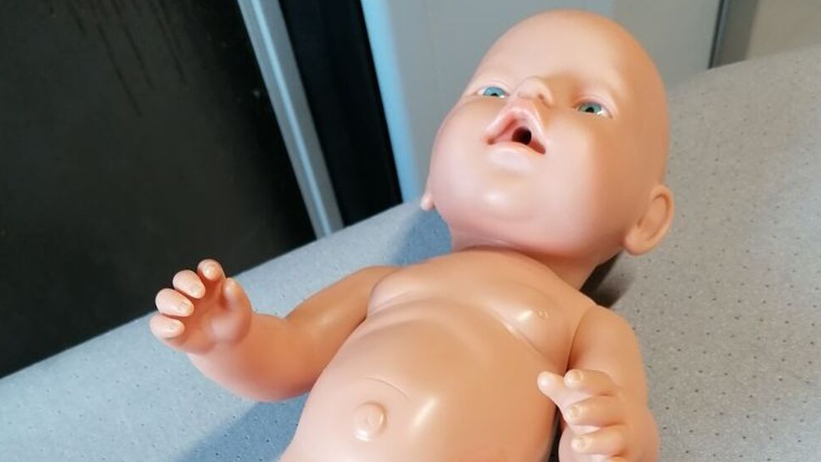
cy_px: 518
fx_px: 871
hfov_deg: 50.5
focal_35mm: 40
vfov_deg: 27.1
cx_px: 410
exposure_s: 1/33.3
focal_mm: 4.75
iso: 160
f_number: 1.8
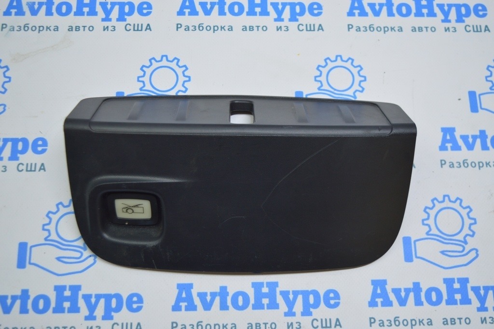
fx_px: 576
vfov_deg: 31.8
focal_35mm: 42
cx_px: 247
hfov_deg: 46.4
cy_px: 164
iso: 400
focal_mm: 28
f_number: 4.2
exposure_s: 1/60
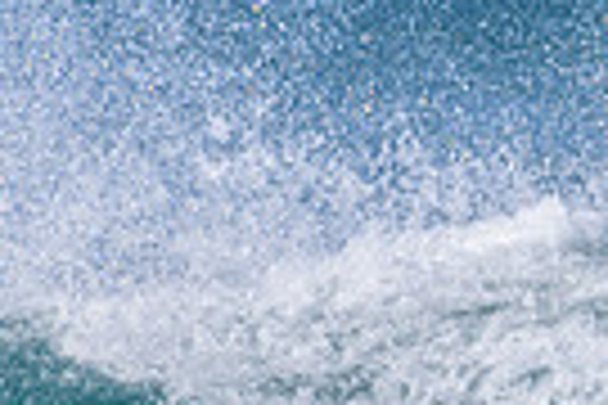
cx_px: 1040
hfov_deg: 0.6
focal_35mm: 3229
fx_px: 54530
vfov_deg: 0.4
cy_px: 686
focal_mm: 500
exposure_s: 1/2000
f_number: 5.6
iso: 320
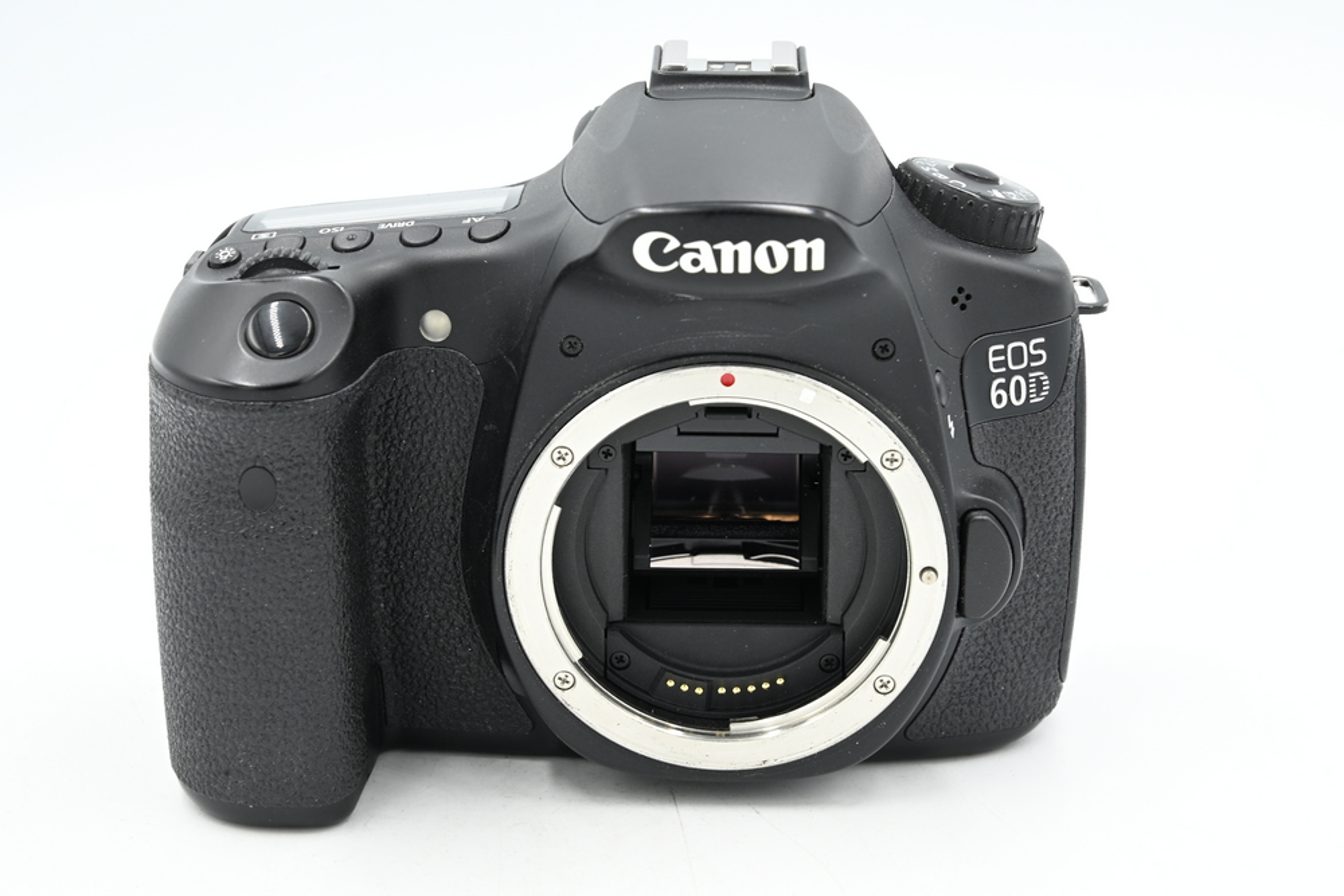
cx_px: 672
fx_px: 2800
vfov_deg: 18.2
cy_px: 448
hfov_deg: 27.0
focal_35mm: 75
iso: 200
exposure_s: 1/15
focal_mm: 75
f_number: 14
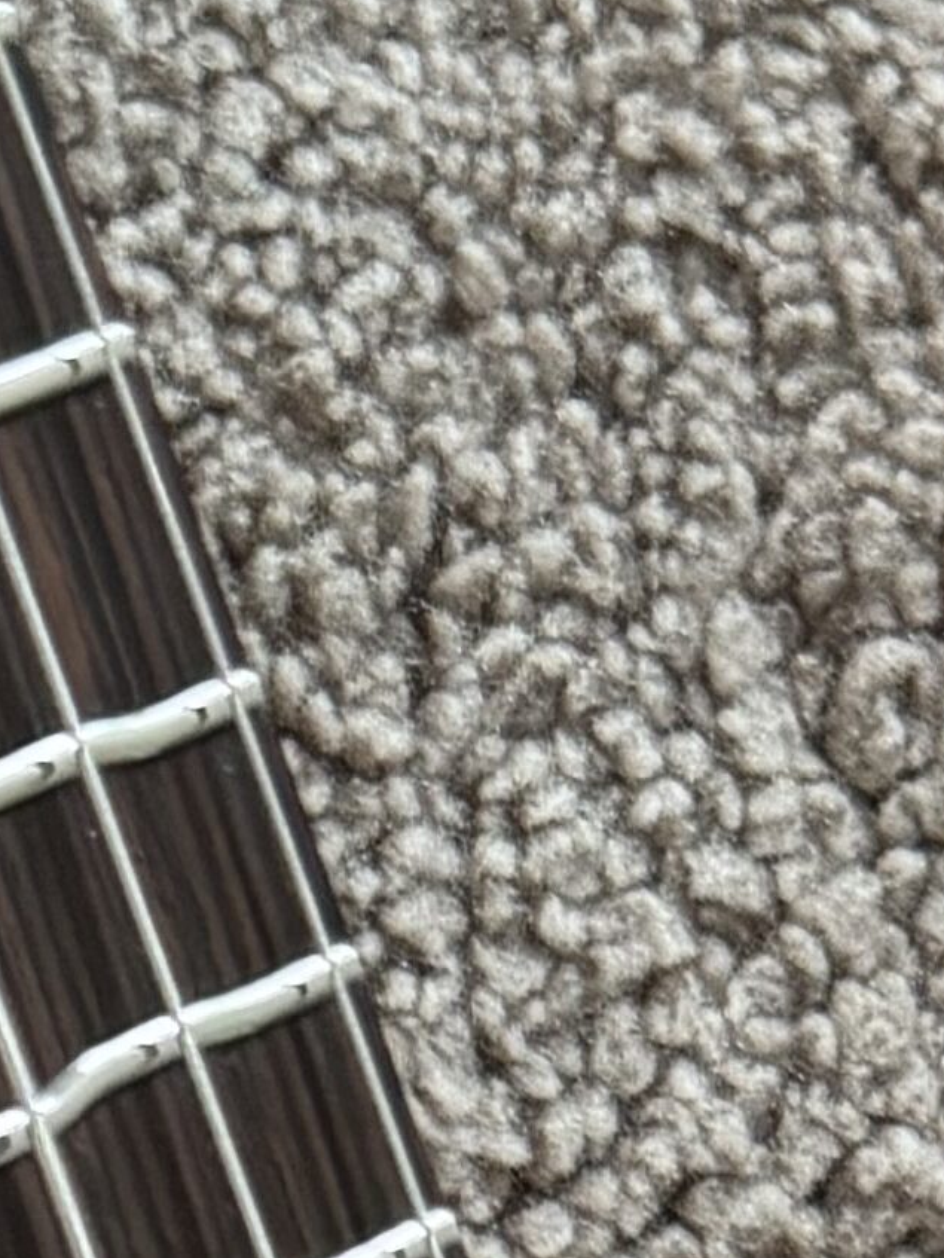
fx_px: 5887
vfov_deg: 11.0
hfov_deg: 9.1
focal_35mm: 162
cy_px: 2598
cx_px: -12
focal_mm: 6.76
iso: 800
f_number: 1.78
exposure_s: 1/33
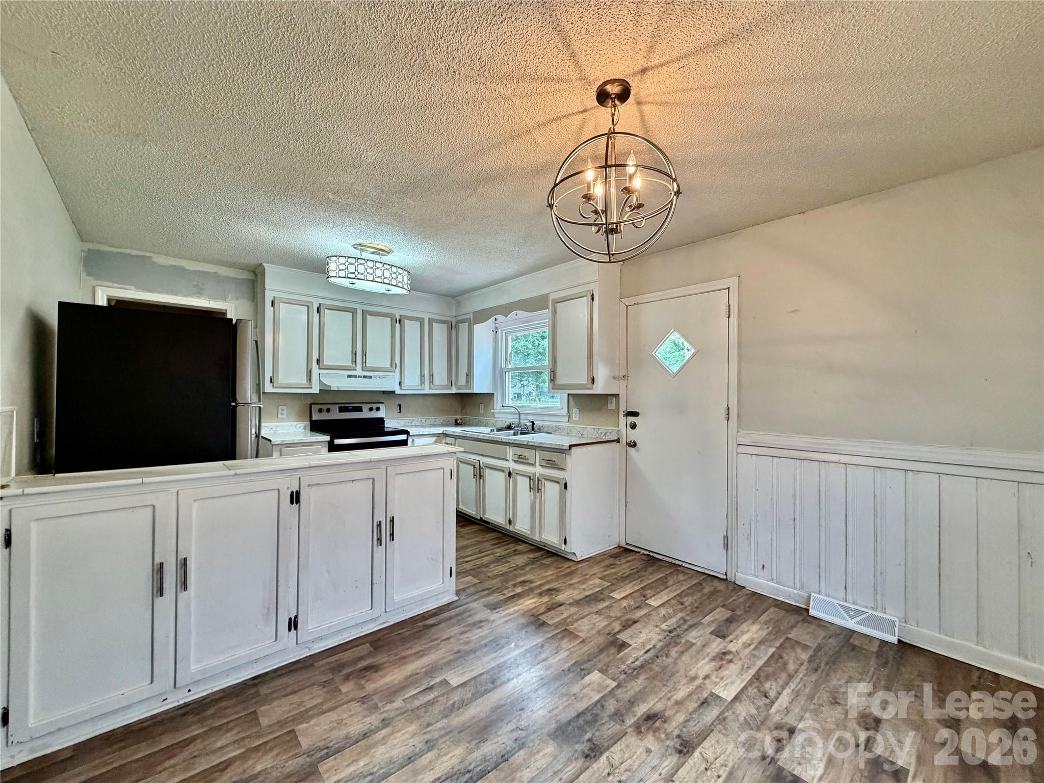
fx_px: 422
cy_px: 392
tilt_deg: -0.9
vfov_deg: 85.7
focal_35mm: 14
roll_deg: -0.7
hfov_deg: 102.1
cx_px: 522
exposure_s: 1/120
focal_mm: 2.22
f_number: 2.2
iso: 250
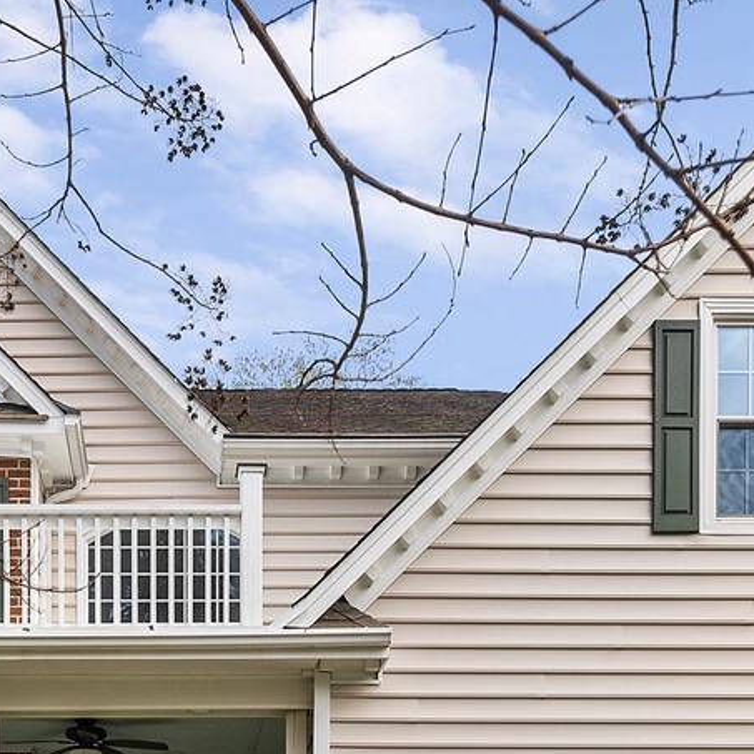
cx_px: 221
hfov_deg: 36.2
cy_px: 734
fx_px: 1134
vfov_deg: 33.9
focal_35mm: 46
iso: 800
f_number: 11
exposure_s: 1/160
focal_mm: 17
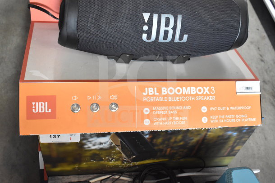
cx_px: 138
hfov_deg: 47.9
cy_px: 92
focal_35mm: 40
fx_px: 309
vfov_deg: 33.0
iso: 2200
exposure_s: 1/40
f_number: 4
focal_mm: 27
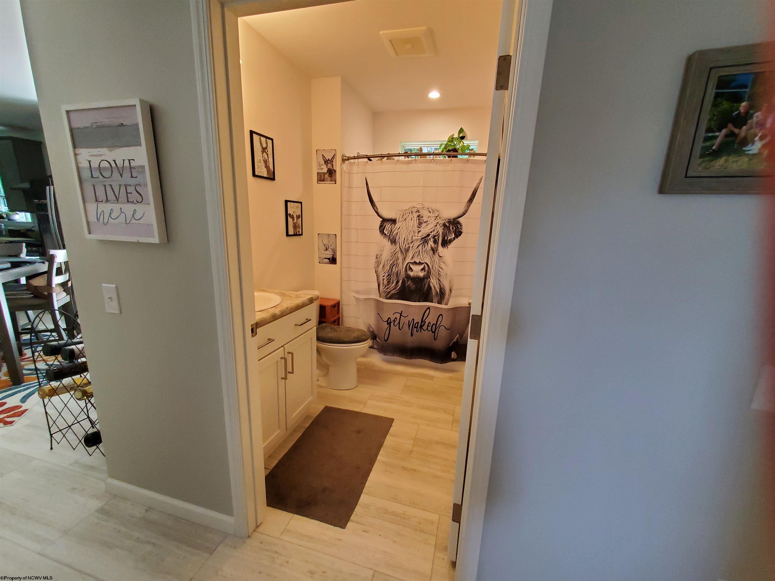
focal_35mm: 13
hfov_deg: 106.2
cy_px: 290
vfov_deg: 89.9
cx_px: 388
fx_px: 291
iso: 320
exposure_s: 1/60
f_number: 2.2
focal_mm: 1.8
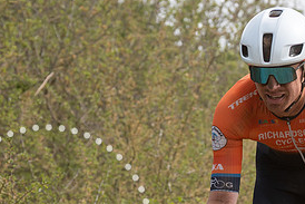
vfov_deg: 4.0
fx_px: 2941
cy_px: 164
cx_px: 283
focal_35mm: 347
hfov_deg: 5.9
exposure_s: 1/1000
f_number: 5
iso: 200
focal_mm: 91
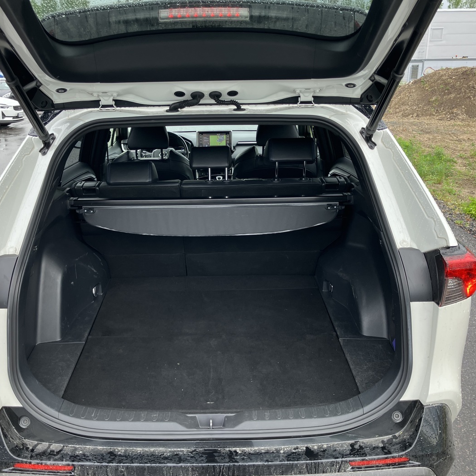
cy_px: 238
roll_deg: +0.5
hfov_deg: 48.4
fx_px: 529
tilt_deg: -15.9
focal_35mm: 34
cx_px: 221
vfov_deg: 48.5
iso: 25
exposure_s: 1/179
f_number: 1.8
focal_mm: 3.99
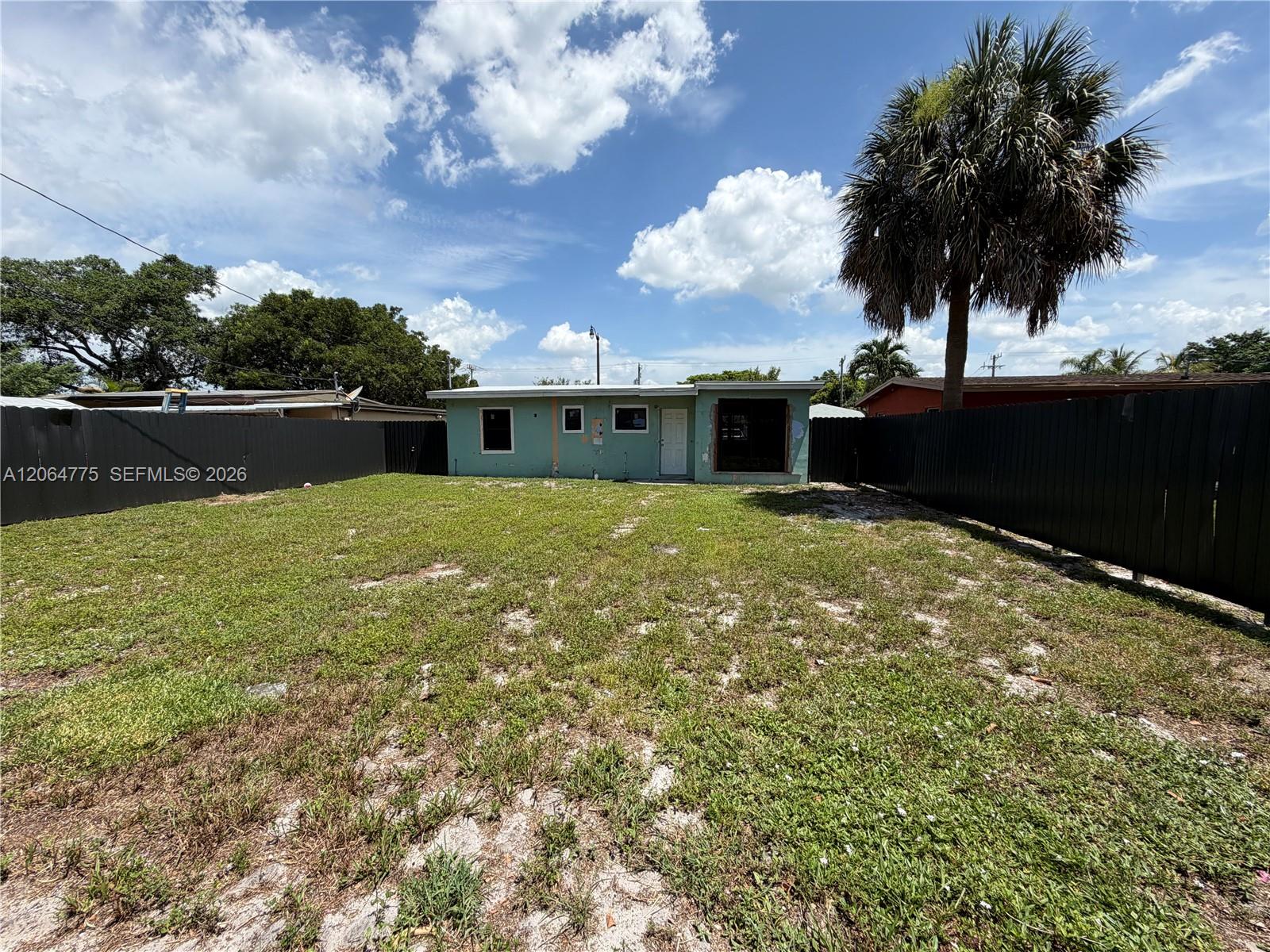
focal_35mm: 14
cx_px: 635
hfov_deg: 102.1
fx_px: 514
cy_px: 476
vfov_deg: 85.7
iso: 20
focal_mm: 2.22
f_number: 2.2
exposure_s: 1/914
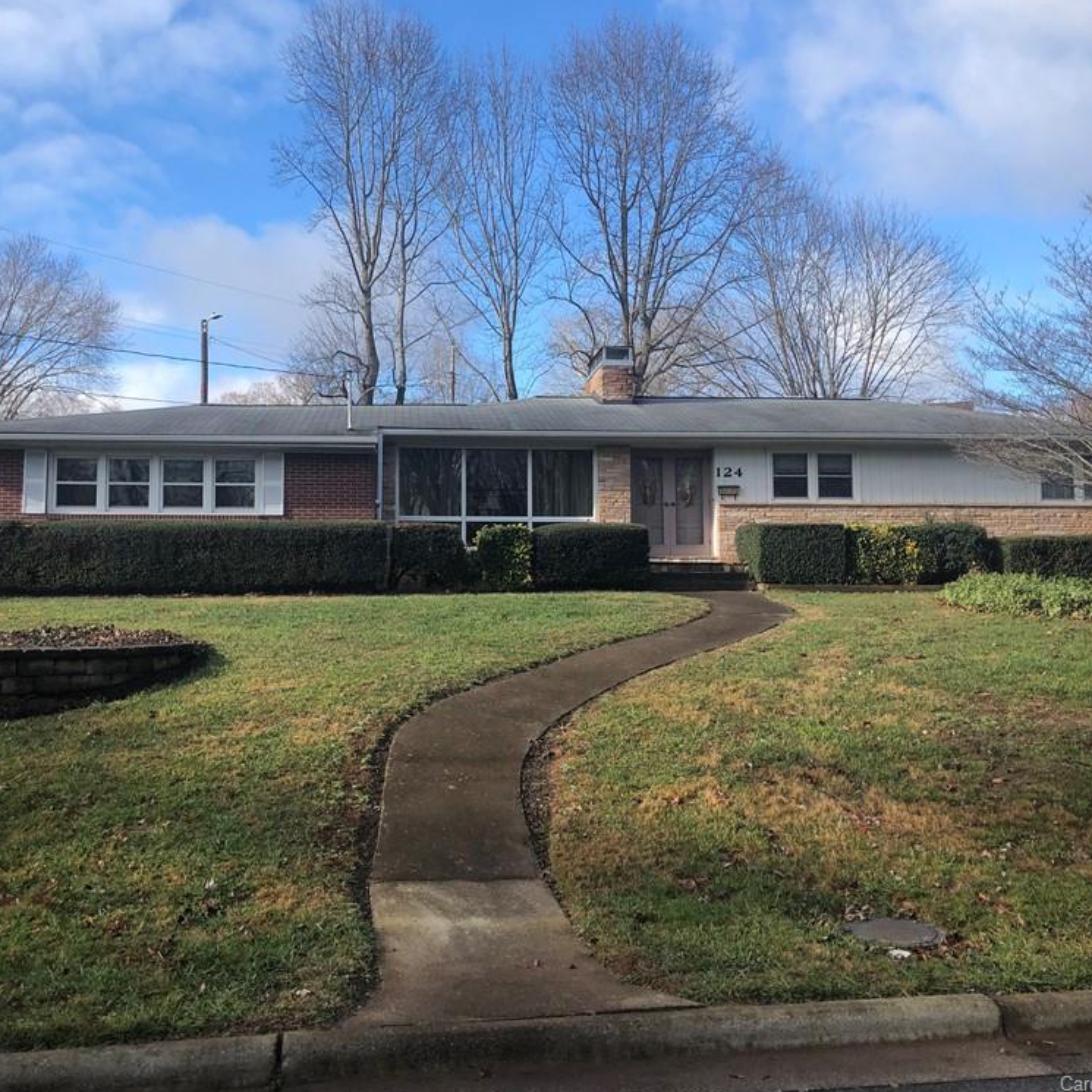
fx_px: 1213
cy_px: 535
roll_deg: +1.1
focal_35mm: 34
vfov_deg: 48.4
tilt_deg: +5.2
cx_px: 478
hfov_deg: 48.3
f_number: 1.8
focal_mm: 3.99
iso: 20
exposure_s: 1/838
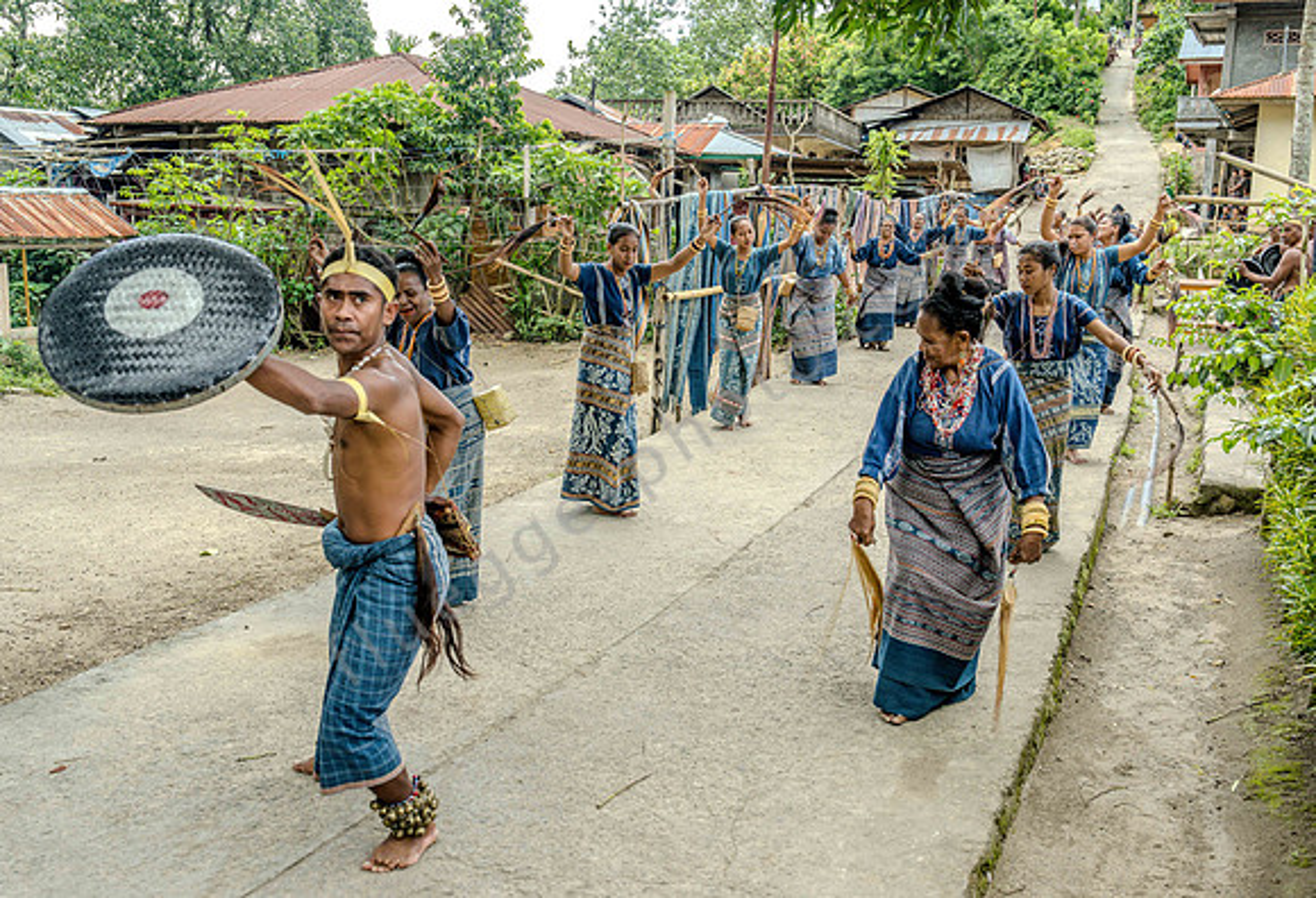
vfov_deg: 37.8
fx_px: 1311
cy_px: 449
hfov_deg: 53.3
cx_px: 642
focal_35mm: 36
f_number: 5
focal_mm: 35
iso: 800
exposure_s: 1/500
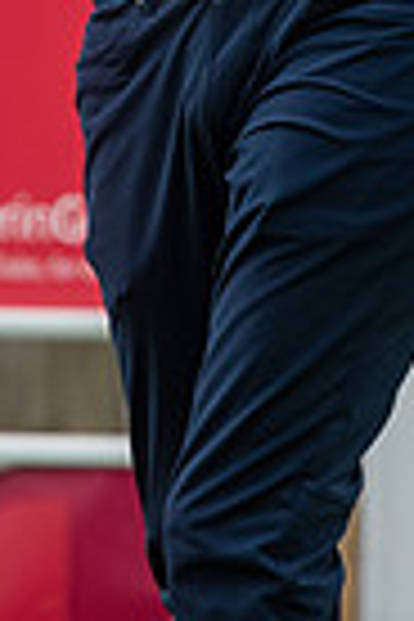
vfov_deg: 1.4
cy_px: -346
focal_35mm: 1464
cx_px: -61
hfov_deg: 0.9
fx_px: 25252
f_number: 4
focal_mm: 300
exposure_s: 1/2000
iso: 640
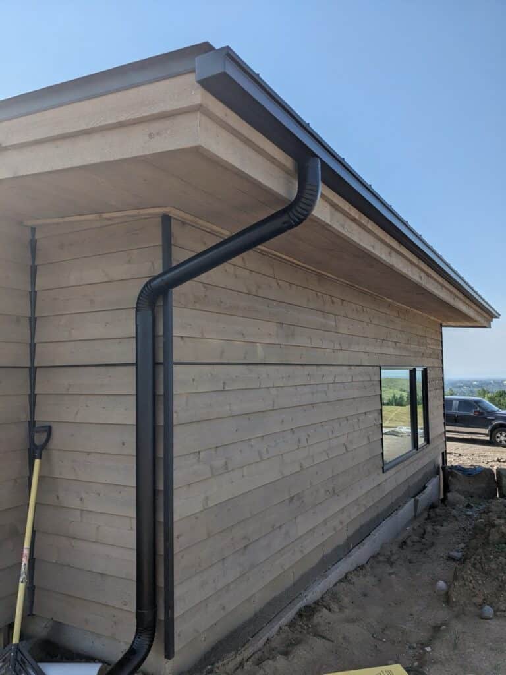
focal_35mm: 27
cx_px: 253
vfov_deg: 65.3
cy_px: 338
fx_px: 526
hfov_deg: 51.4
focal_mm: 4.38
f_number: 1.73
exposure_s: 1/3906
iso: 51
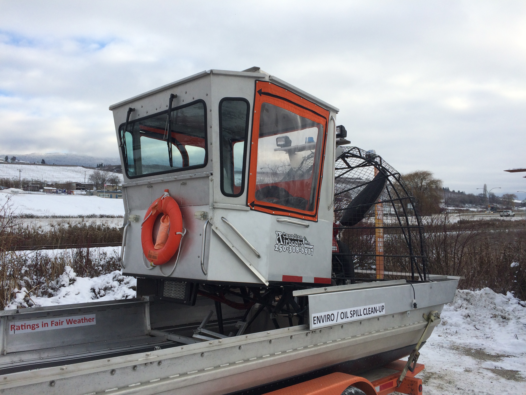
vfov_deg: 48.2
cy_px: 198
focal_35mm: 29
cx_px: 263
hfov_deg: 61.7
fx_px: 441
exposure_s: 1/1208
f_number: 2.2
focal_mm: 4.15
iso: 32
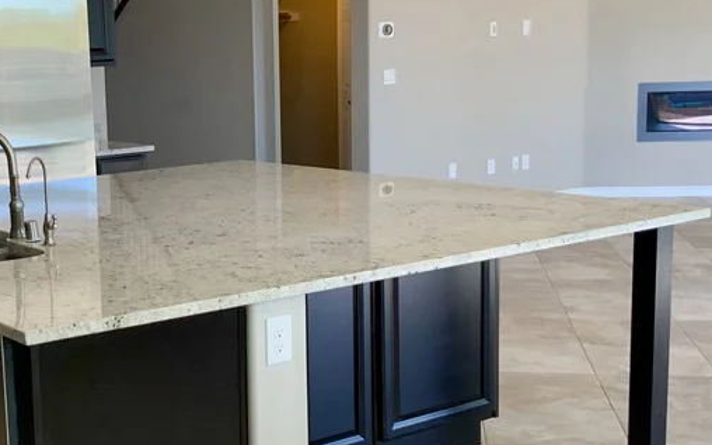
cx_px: 171
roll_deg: +3.2
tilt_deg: -11.1
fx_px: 1203
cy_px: 260
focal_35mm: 62
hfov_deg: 32.3
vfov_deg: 20.9
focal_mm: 3
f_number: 1.8
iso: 50
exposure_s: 1/120
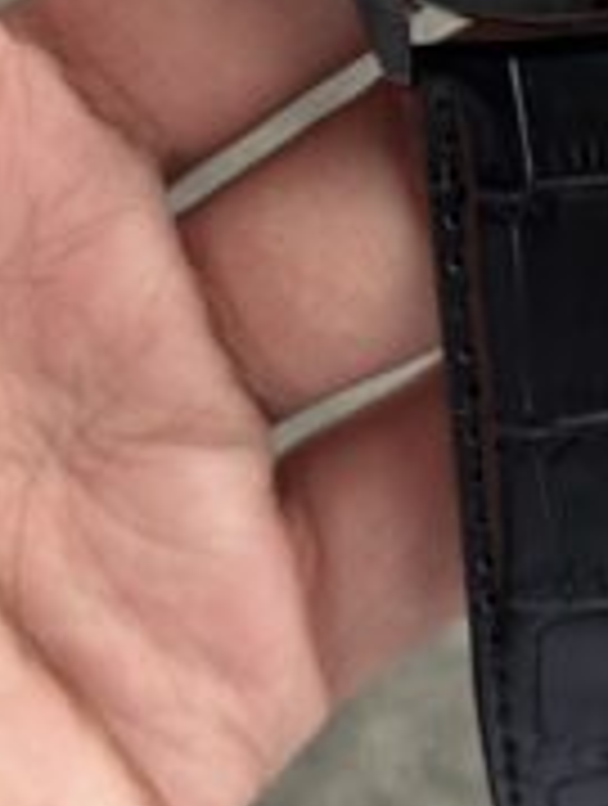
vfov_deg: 17.8
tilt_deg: -62.7
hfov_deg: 13.8
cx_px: 527
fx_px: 2497
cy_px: -59
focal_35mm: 107
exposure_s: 1/433
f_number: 1.78
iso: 64
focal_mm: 6.76
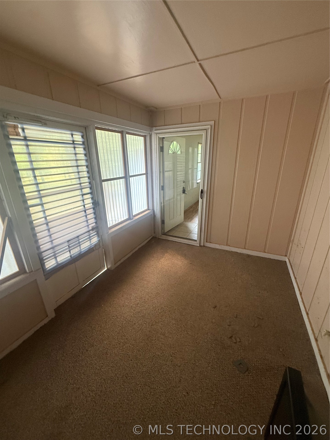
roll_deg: +0.1
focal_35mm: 14
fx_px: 178
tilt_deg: -18.5
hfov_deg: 85.7
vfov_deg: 102.1
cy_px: 220
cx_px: 165
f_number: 2.2
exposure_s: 1/60
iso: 400
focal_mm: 2.22
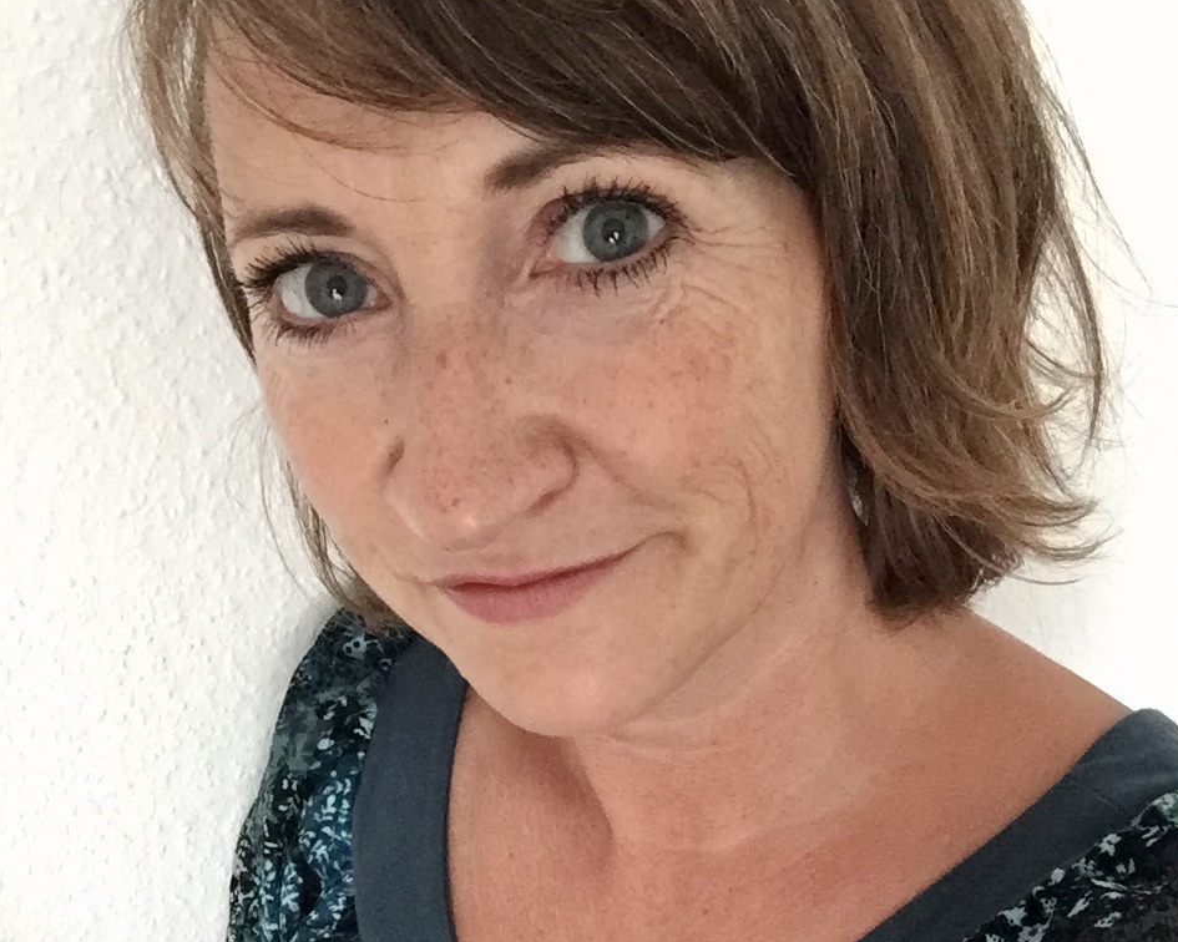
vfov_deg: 36.0
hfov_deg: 44.8
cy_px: 645
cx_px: 596
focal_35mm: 41
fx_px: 1429
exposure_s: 1/33
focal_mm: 2.65
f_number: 2.2
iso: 320
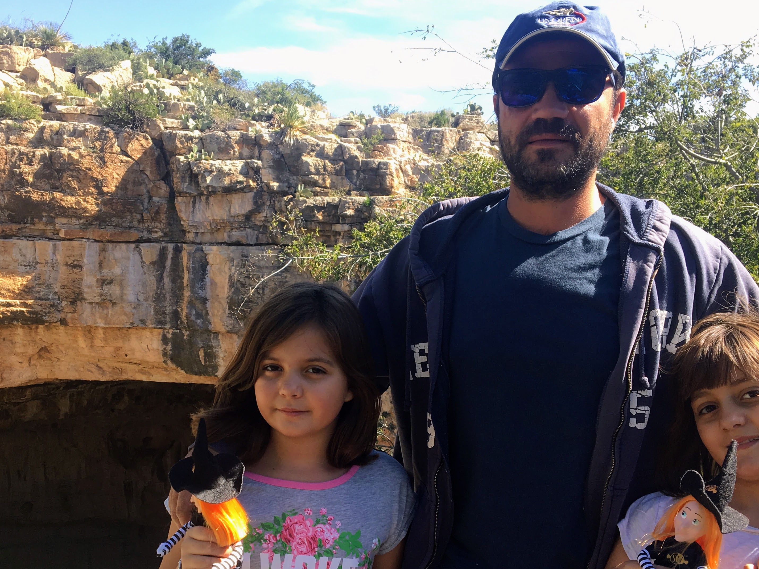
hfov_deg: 45.7
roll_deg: -2.1
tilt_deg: -6.6
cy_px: 362
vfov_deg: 34.9
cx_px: 336
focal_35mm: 41
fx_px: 899
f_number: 2.2
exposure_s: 1/403
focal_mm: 4.15
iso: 25
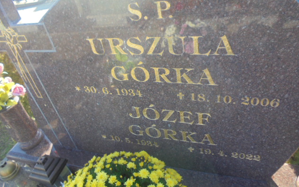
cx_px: 151
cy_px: 84
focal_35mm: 28
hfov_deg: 66.5
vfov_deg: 44.5
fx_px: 228
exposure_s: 1/125
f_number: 3.5
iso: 100
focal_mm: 4.6
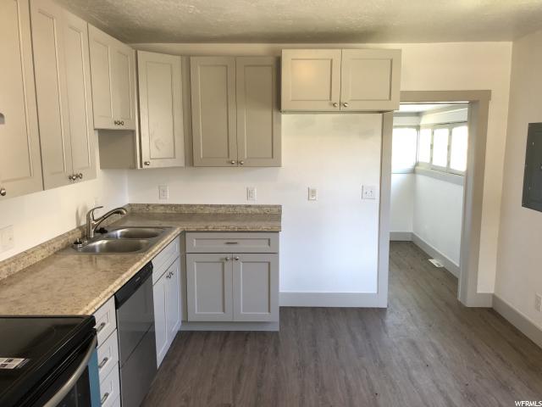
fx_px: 438
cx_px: 271
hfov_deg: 63.4
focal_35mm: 28
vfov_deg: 49.7
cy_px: 204
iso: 40
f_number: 1.8
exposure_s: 1/24
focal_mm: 4
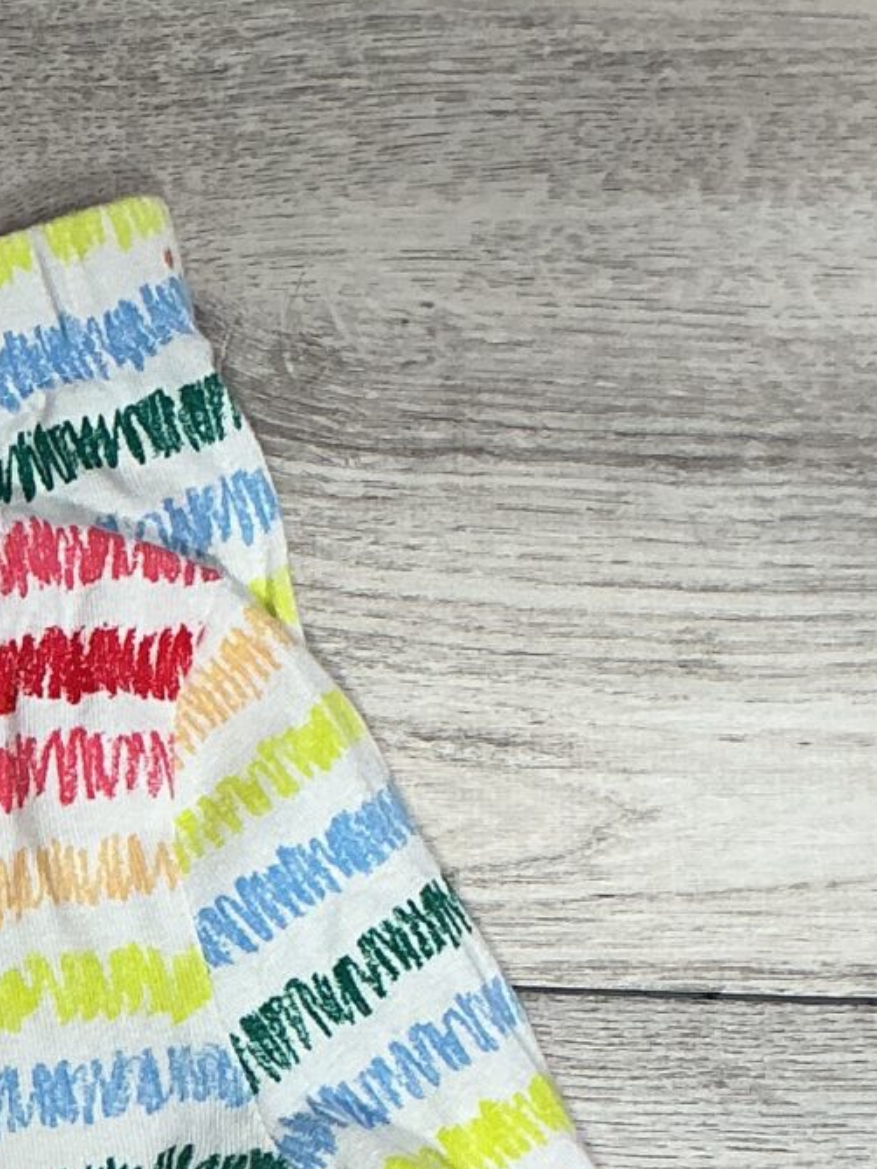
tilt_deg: -83.6
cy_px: 1335
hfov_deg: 13.0
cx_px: -220
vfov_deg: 17.1
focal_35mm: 111
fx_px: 3748
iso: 40
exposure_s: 1/50
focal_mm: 3
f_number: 1.8
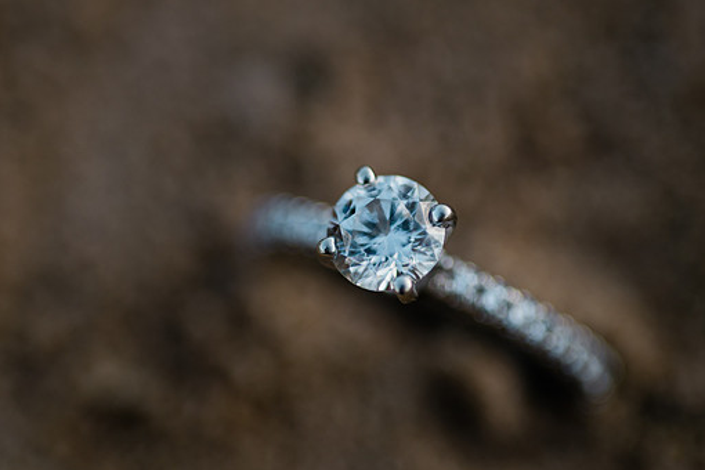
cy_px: 240
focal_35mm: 82
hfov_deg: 24.8
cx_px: 373
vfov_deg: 16.7
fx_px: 1606
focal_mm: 60
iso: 100
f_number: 4.5
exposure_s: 1/400
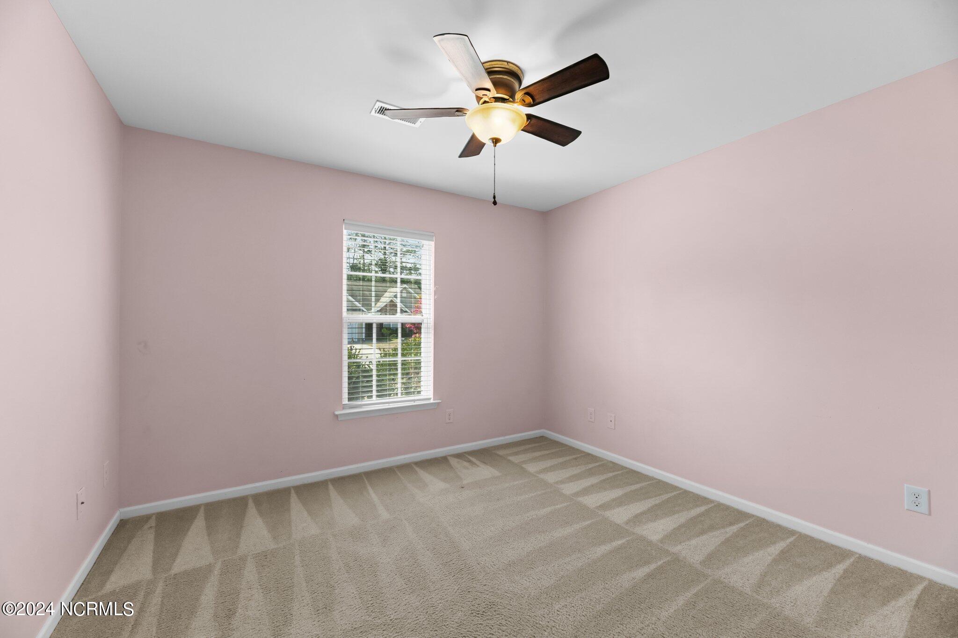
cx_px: 479
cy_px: 319
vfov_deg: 81.2
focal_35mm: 14
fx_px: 372
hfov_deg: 104.3
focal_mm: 14
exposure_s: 1/15
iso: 400
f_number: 9
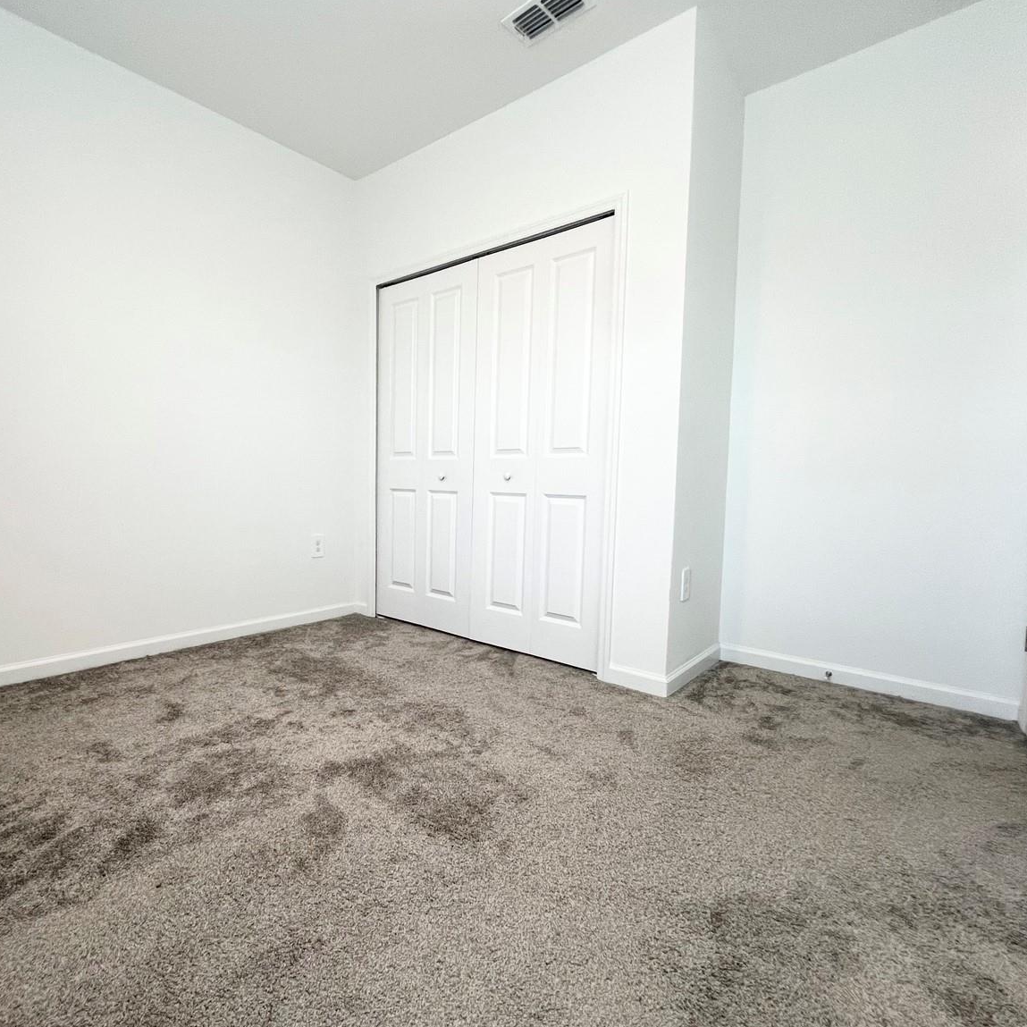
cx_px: 404
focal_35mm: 16
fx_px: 537
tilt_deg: -3.5
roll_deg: -0.6
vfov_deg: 87.4
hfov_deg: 86.2
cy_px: 518
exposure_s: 1/120
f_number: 1.8
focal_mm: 1.57
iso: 125
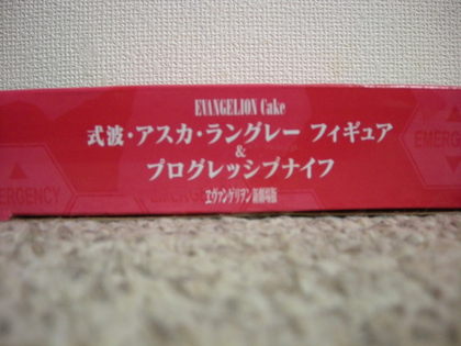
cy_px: 173
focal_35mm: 35
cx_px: 230
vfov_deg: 40.7
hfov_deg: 52.6
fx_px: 466
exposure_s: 1/8.1
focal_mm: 5.7
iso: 400
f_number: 2.8
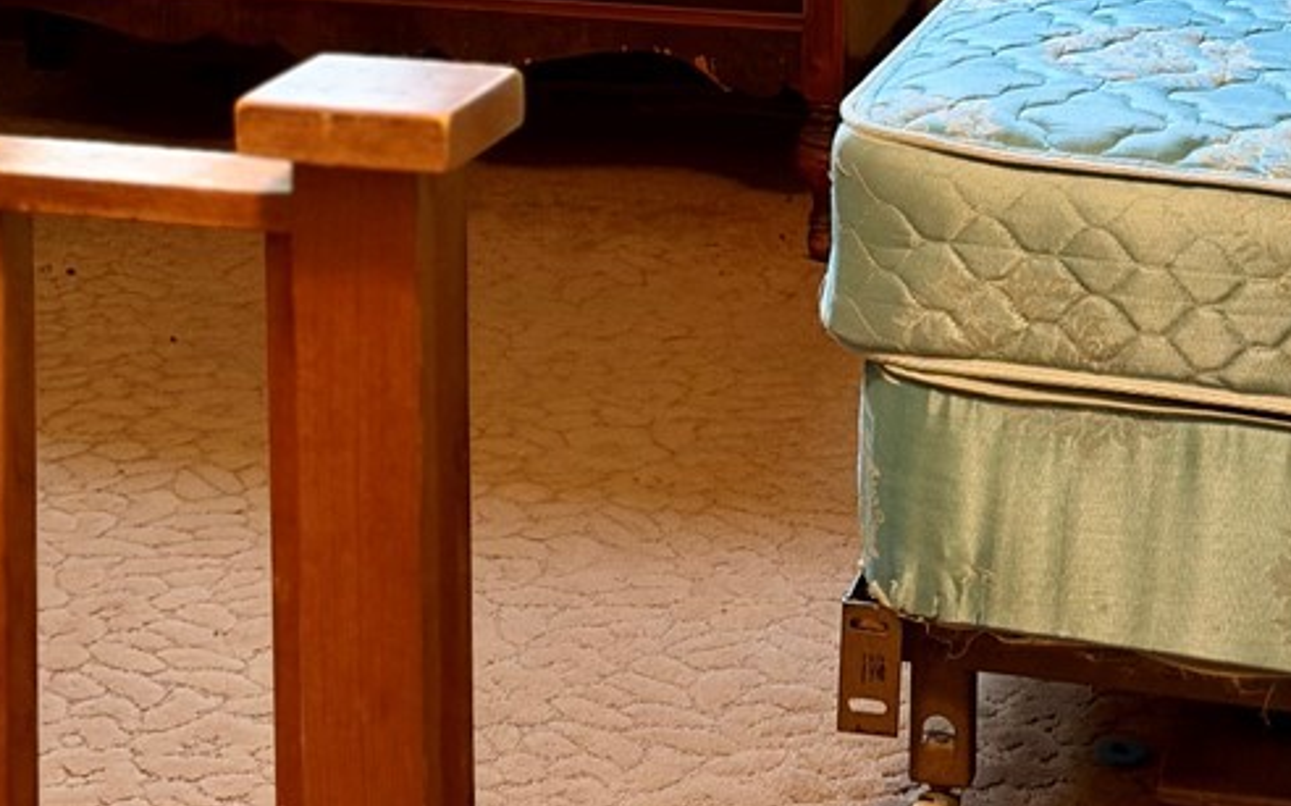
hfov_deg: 19.6
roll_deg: -0.6
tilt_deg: -10.6
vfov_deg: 11.9
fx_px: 3728
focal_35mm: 106
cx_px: 590
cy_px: -284
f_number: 1.78
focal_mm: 6.76
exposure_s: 1/40
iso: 400
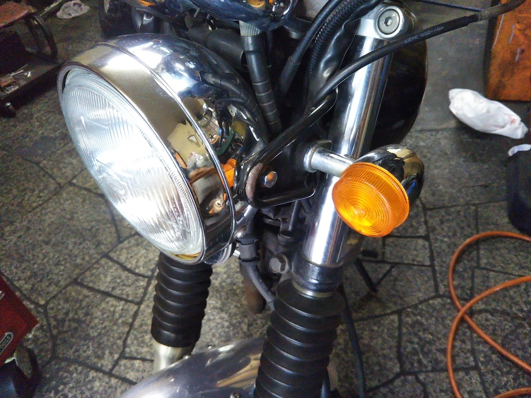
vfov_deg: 46.8
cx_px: 266
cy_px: 199
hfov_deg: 60.0
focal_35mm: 30
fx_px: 460
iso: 582
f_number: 2.2
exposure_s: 1/23
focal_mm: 4
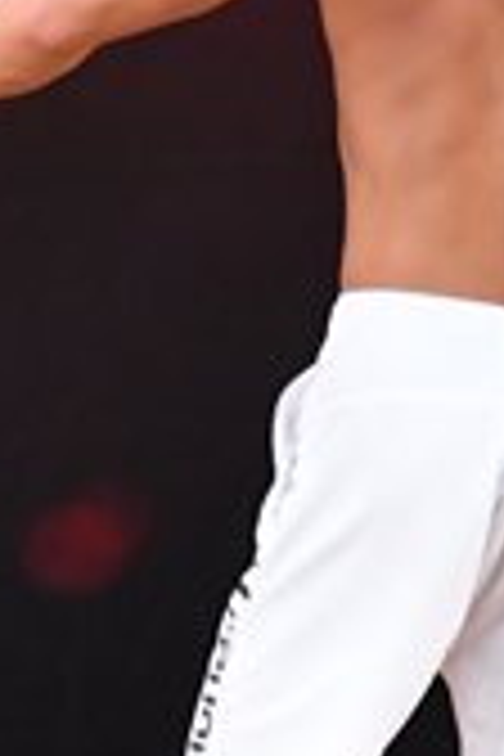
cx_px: 641
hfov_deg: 1.2
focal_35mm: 1104
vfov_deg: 1.9
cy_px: 396
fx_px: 23182
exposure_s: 1/400
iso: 3200
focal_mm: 160
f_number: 5.6
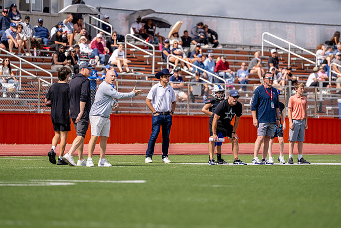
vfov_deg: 5.7
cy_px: 100
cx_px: 179
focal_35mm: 240
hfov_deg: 8.6
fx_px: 2275
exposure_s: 1/8000
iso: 250
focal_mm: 200
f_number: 2.8
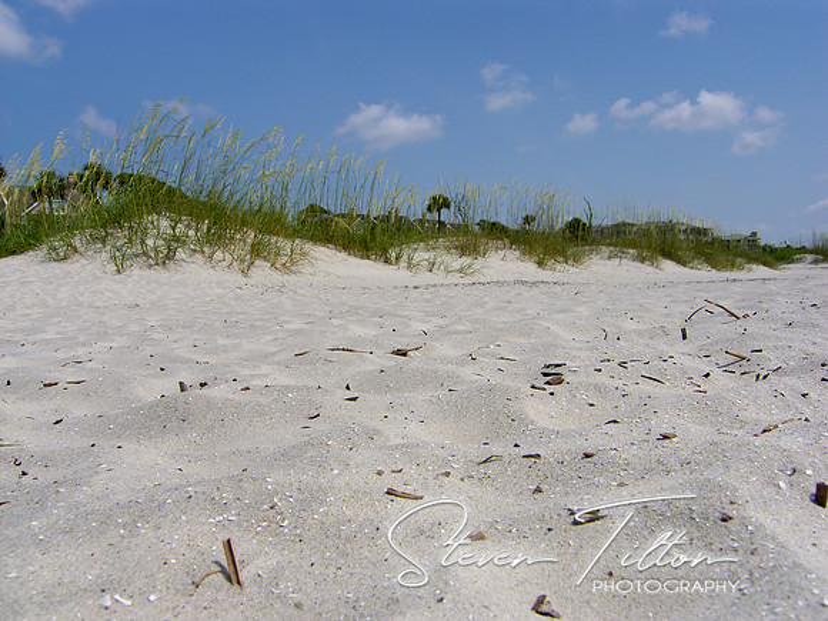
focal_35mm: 28
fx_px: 670
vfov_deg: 49.7
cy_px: 310
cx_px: 414
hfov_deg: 63.4
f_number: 8
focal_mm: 7.4
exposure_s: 1/400
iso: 50
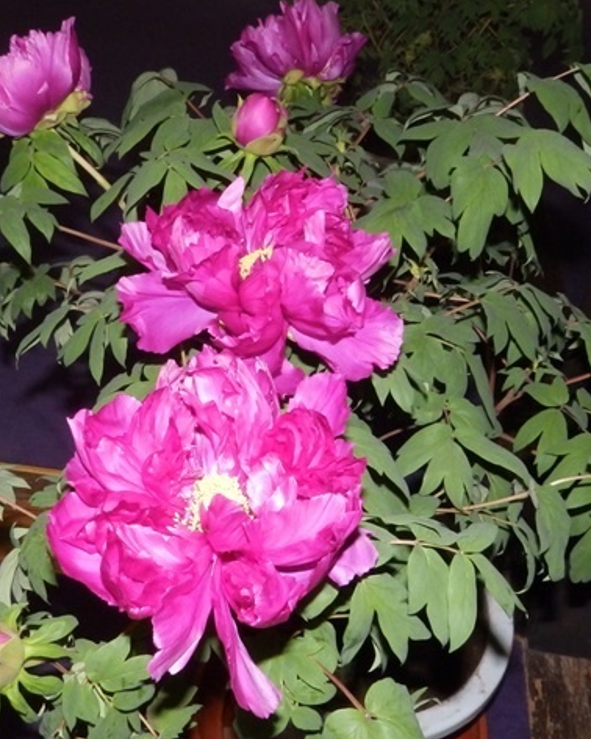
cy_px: 366
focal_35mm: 37
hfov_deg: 40.0
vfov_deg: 49.1
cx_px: 253
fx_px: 809
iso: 800
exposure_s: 1/40
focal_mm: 5.1
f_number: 8
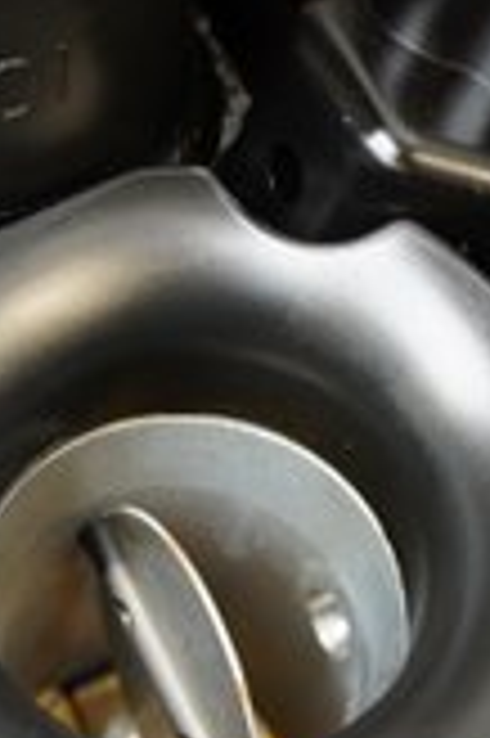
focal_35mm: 79
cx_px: 180
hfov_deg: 17.2
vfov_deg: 25.5
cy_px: 518
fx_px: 1616
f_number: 4
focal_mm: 18
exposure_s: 1/20
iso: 200
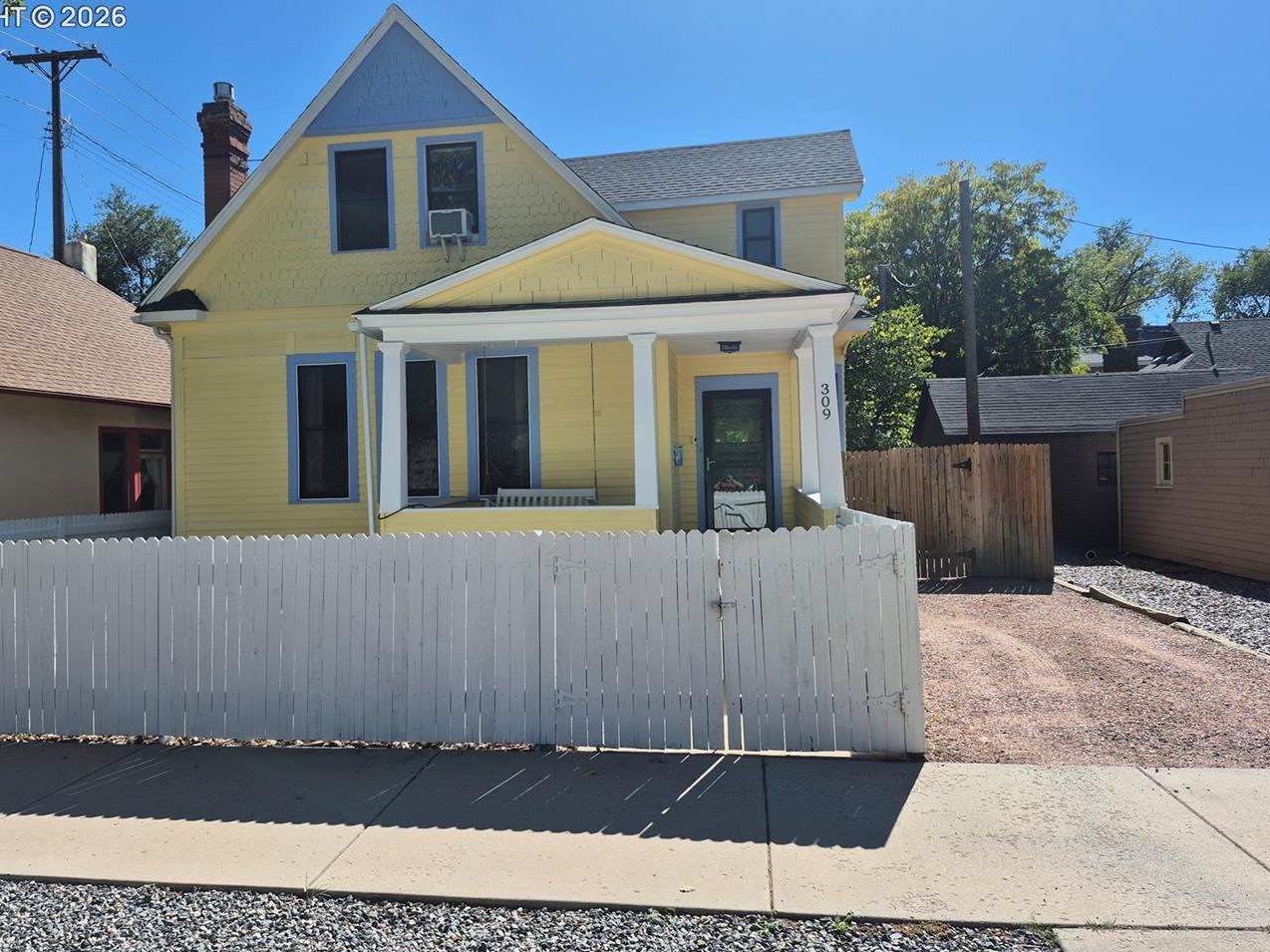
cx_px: 573
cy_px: 442
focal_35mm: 26
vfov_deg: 53.0
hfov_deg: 67.2
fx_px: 954
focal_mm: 5.4
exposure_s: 1/2028
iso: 25
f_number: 1.8
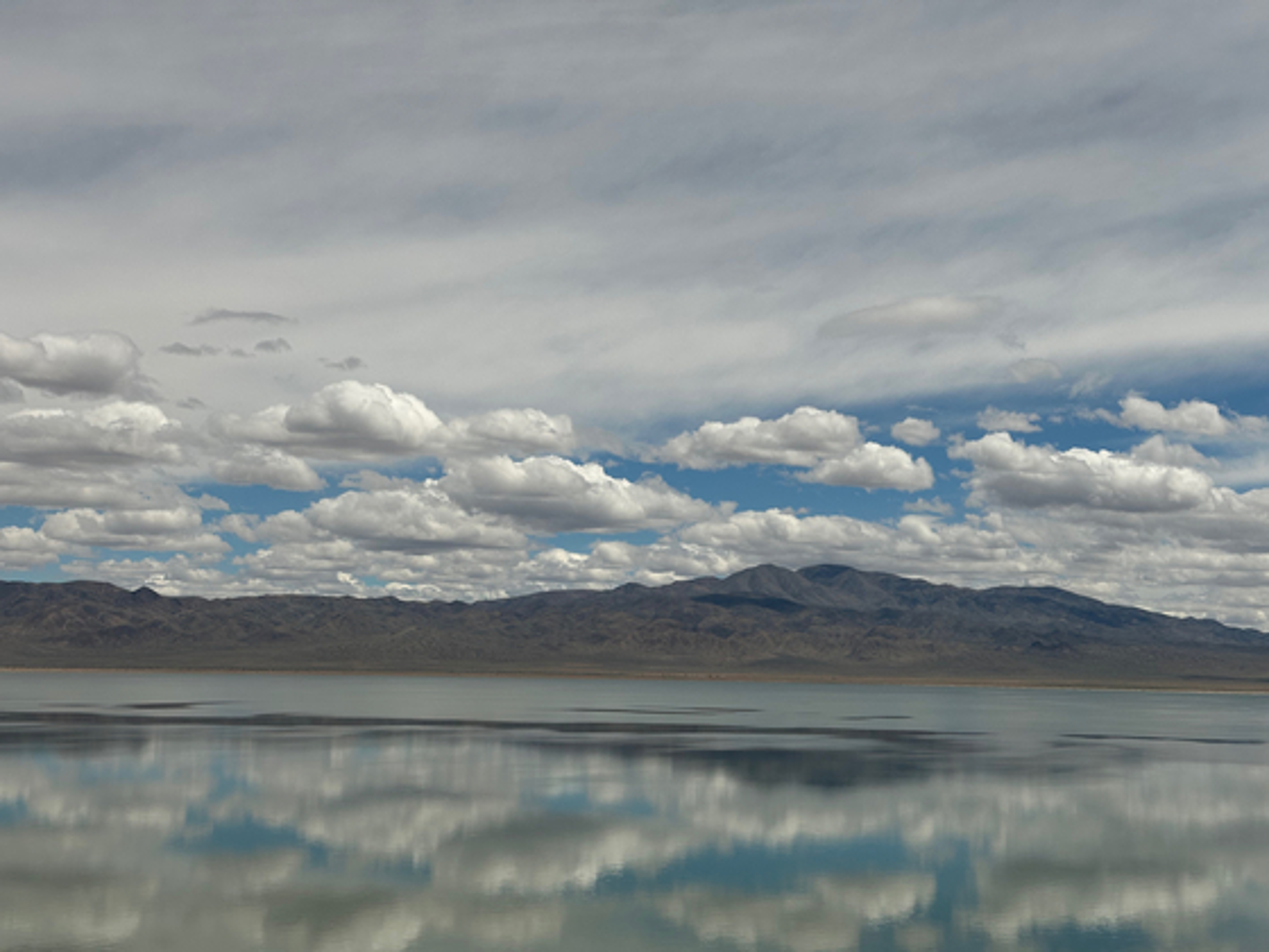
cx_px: 634
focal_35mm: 48
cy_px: 476
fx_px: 1760
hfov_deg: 39.7
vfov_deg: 30.3
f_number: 1.78
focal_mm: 6.86
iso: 64
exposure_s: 1/10870
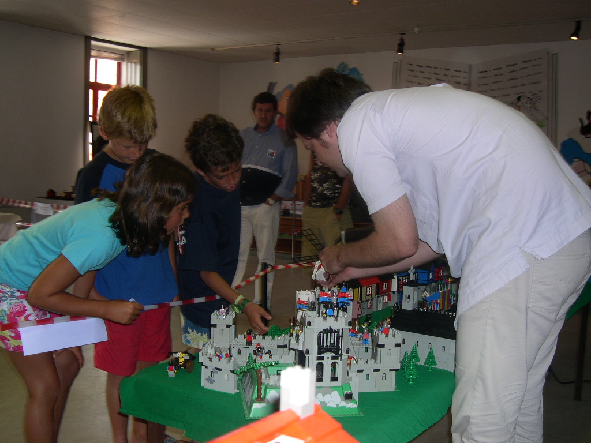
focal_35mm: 38
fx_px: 649
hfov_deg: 49.0
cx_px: 296
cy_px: 222
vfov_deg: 37.7
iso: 100
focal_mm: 8
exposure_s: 1/60
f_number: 2.8
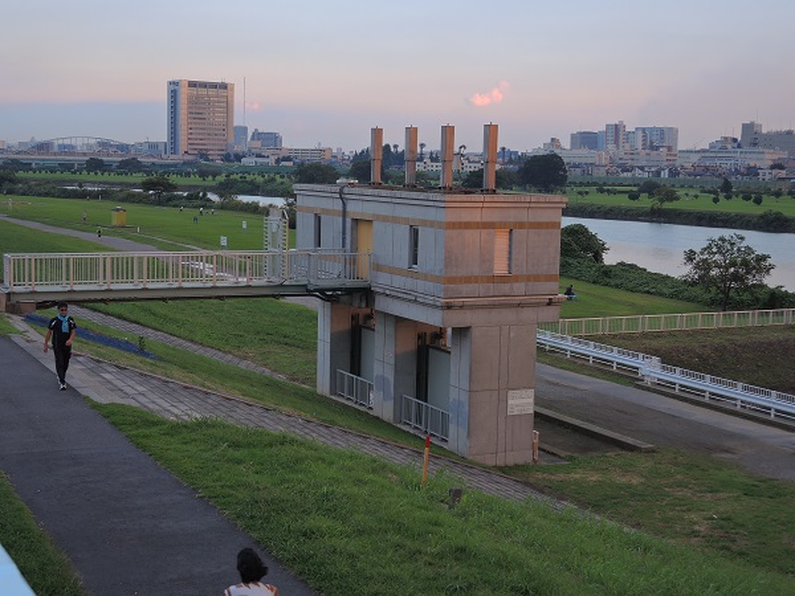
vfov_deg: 29.1
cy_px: 298
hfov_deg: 38.2
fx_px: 1148
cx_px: 398
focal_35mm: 50
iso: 80
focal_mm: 11
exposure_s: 1/125
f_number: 2.8
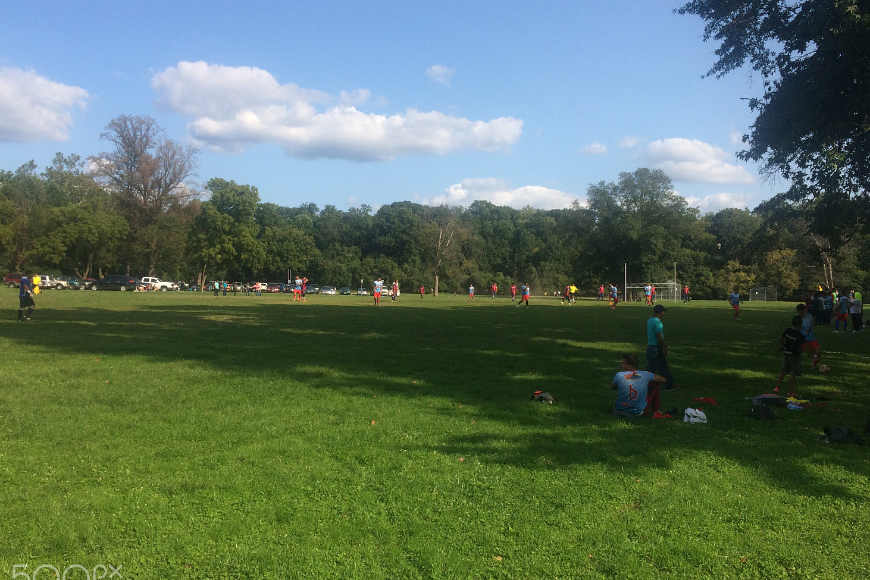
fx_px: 798
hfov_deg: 57.2
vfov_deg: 40.0
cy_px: 299
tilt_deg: -0.9
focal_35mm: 33
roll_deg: +0.8
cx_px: 451
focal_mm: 4.15
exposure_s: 1/1866
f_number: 2.2
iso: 32
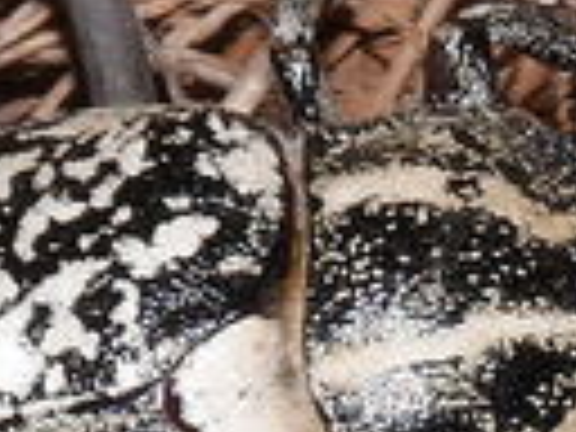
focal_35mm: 880
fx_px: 14643
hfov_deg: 2.3
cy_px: 450
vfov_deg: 1.7
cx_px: 389
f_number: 11
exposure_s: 1/640
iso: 100
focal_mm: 27.9
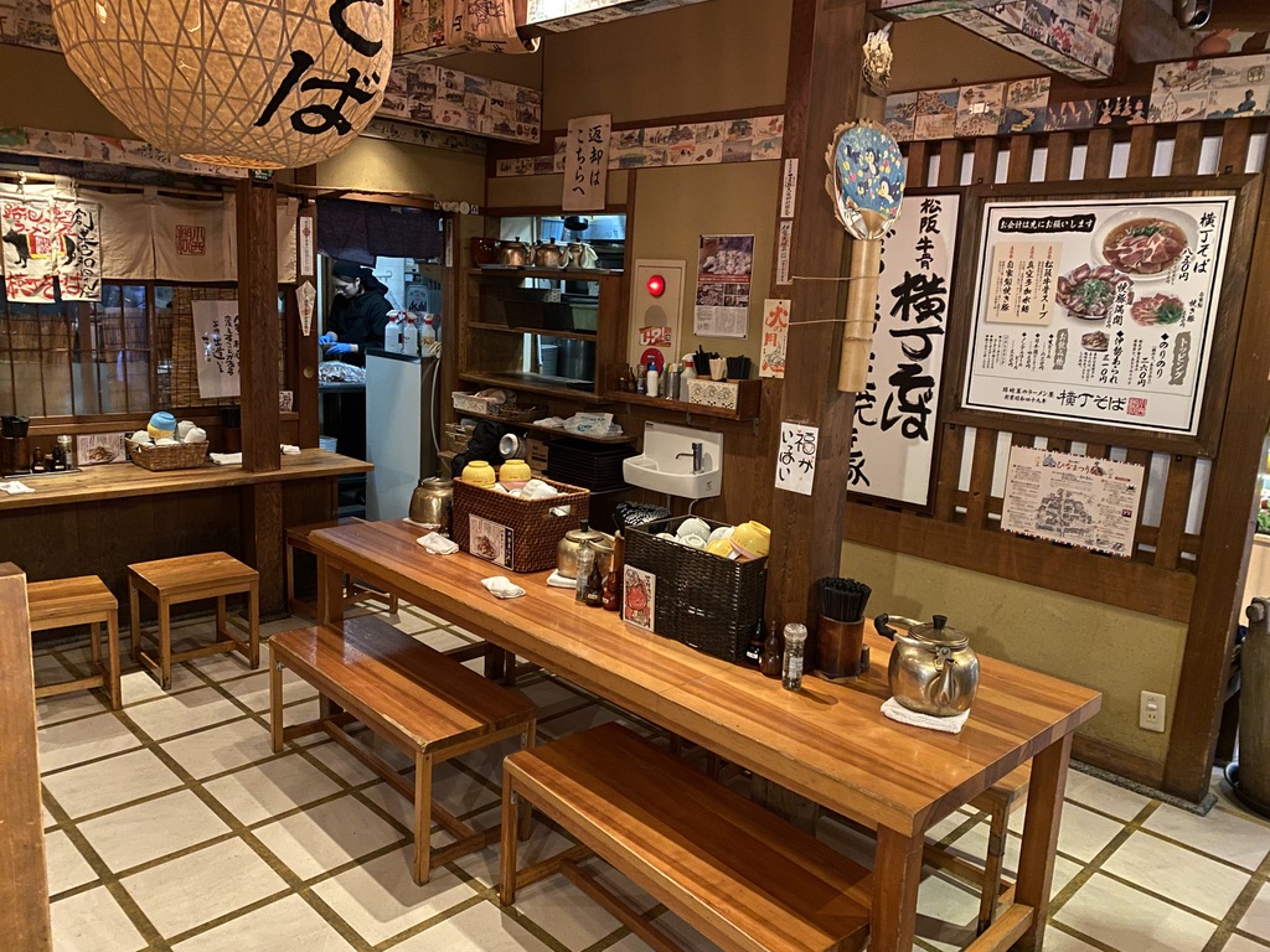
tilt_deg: -11.4
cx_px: 635
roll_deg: -2.6
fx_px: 954
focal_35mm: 26
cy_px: 476
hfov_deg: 67.3
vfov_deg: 53.1
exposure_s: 1/60
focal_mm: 4.25
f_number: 1.8
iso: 400
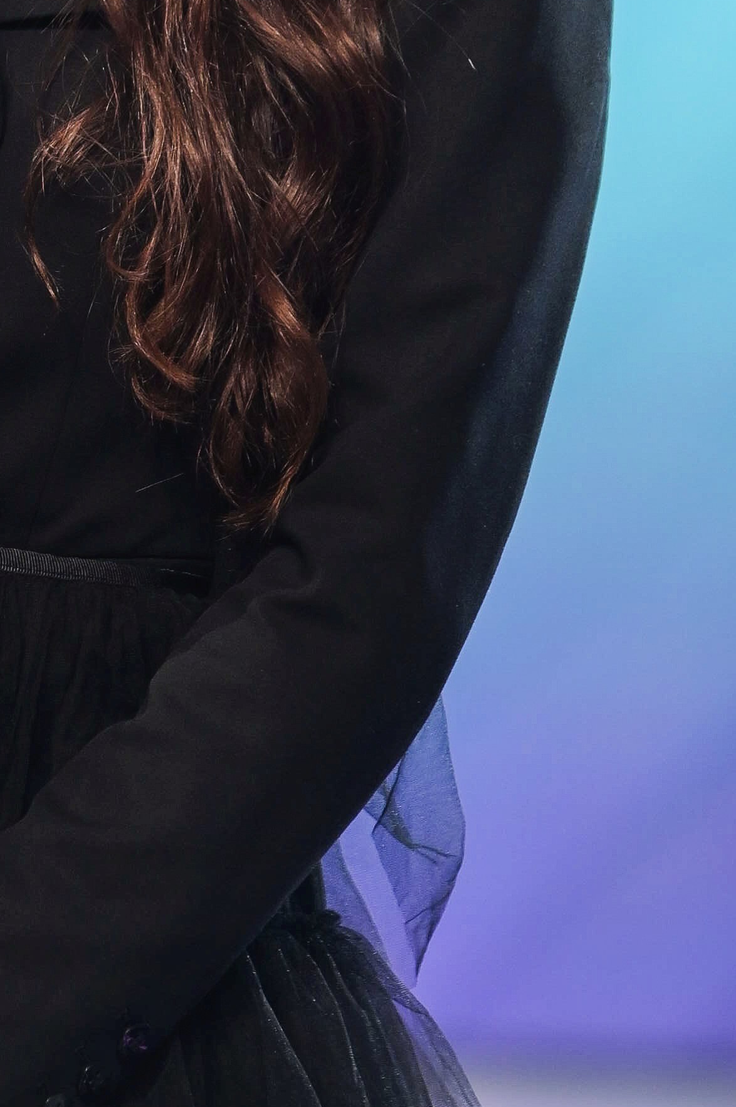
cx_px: -198
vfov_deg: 3.3
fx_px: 19472
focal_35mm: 634
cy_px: -139
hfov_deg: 2.2
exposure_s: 1/320
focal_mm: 185
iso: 400
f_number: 2.8
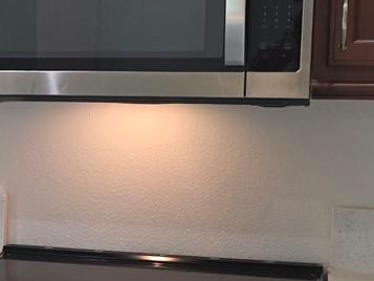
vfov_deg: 14.4
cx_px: -150
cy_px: 186
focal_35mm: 103
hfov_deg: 17.5
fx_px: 1113
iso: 125
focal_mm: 6.3
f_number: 1.7
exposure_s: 1/120
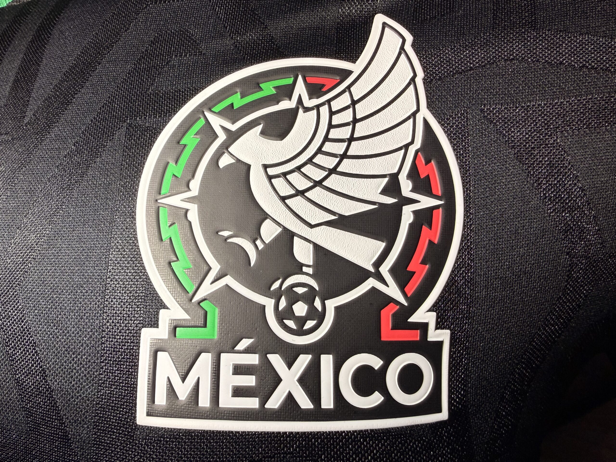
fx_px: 427
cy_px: 231
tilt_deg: -8.8
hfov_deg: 71.6
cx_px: 308
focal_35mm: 24
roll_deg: +3.8
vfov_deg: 56.8
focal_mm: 2.22
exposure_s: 1/100
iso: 64
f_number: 2.2
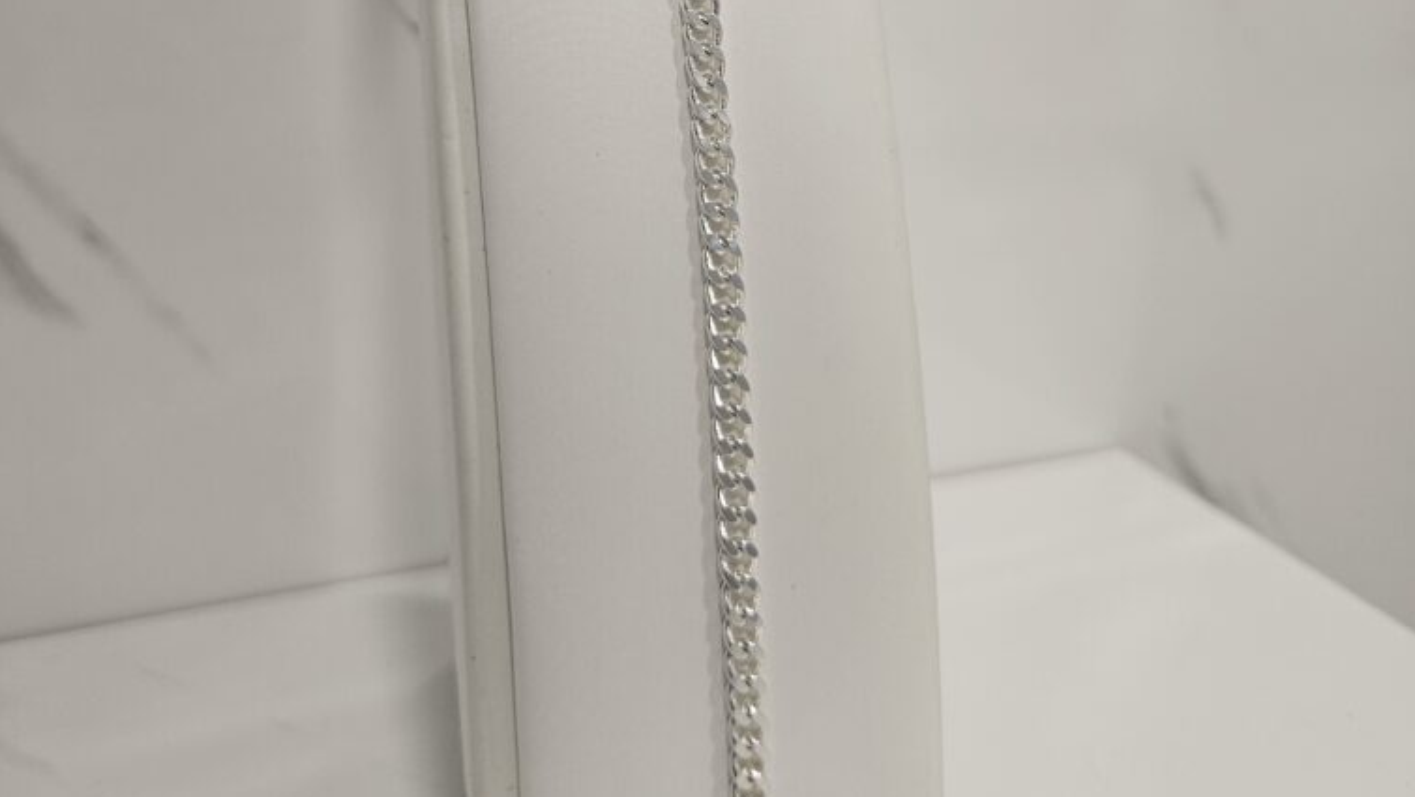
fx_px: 1276
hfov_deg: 58.0
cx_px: 701
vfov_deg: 32.8
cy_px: 71
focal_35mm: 34
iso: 160
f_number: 1.8
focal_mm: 5.4
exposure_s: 1/100
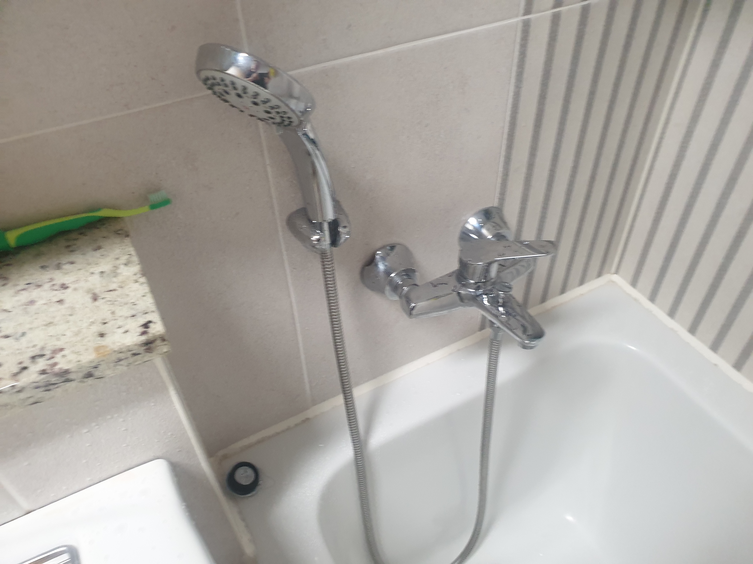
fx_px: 566
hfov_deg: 67.3
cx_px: 376
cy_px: 282
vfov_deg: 53.1
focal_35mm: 26
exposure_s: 1/60
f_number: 2.4
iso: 320
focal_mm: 4.3
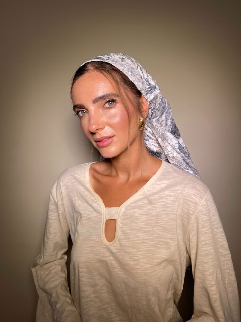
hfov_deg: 54.9
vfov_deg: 69.4
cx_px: 120
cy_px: 161
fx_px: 232
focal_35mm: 25
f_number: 1.6
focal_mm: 5.1
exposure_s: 1/148
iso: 32
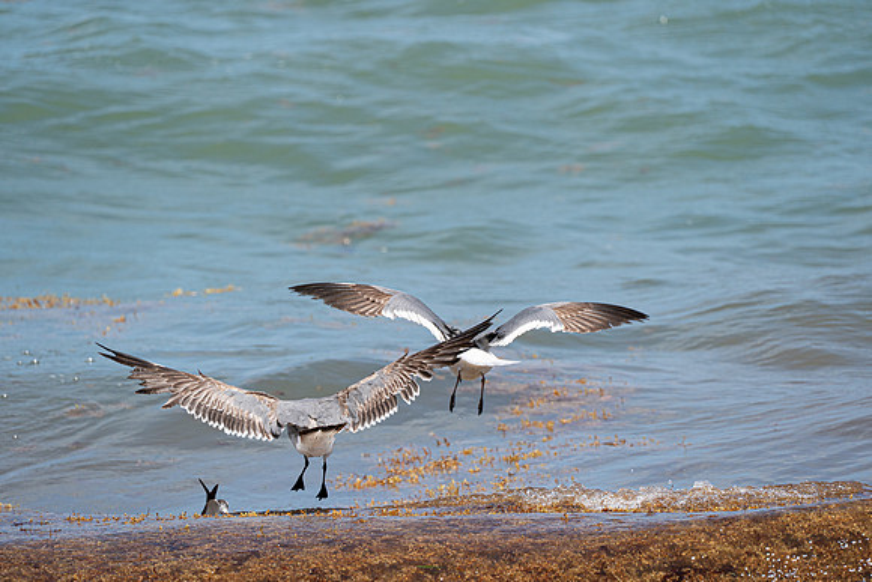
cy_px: 291
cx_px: 436
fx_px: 9691
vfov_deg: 3.4
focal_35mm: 400
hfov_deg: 5.2
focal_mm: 400
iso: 640
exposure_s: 1/1250
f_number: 10
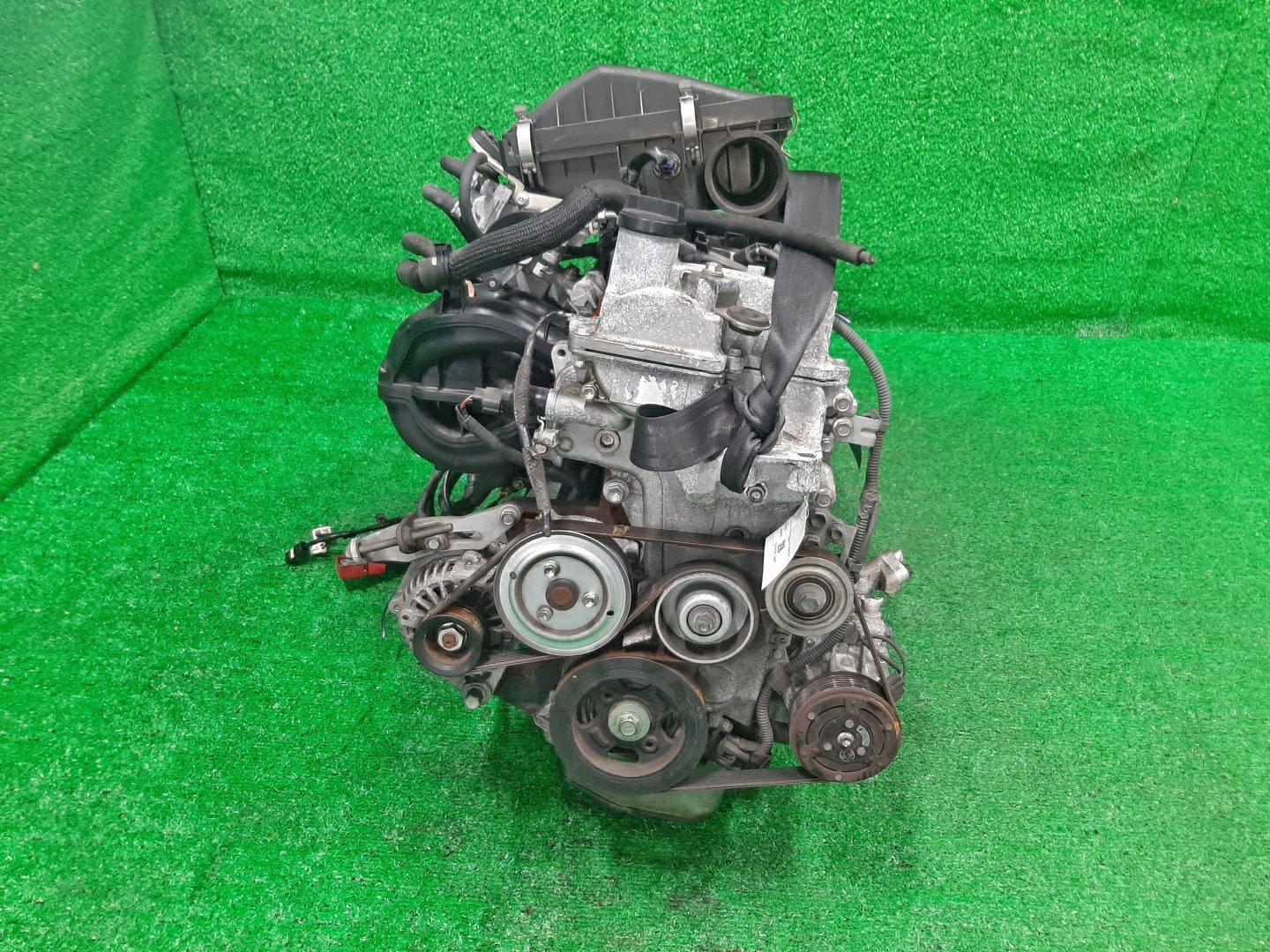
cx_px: 635
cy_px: 476
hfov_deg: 67.3
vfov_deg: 53.1
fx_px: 954
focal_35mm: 26
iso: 186
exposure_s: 1/50
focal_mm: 3.93
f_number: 1.7
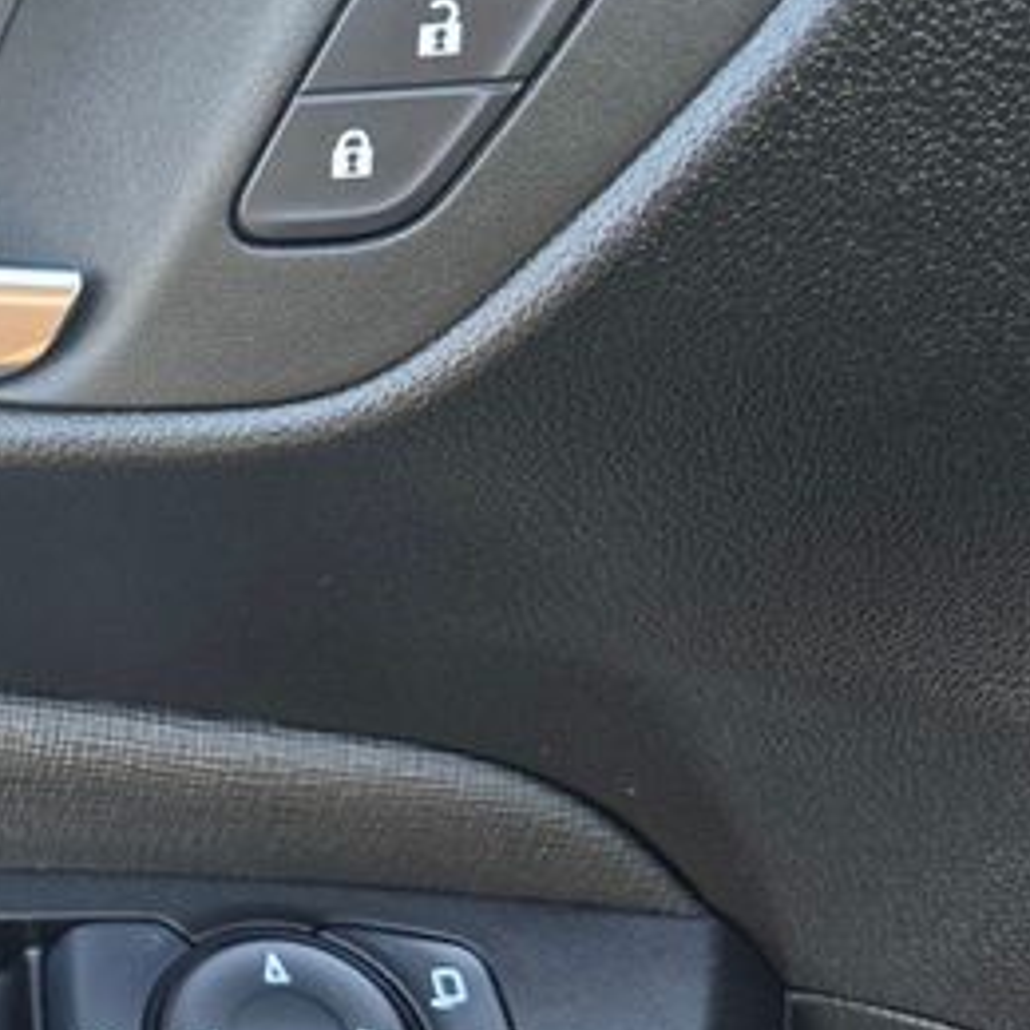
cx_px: -222
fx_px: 1683
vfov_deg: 33.9
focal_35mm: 50
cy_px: 606
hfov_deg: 29.1
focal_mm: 5.4
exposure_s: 1/180
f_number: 1.8
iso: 200
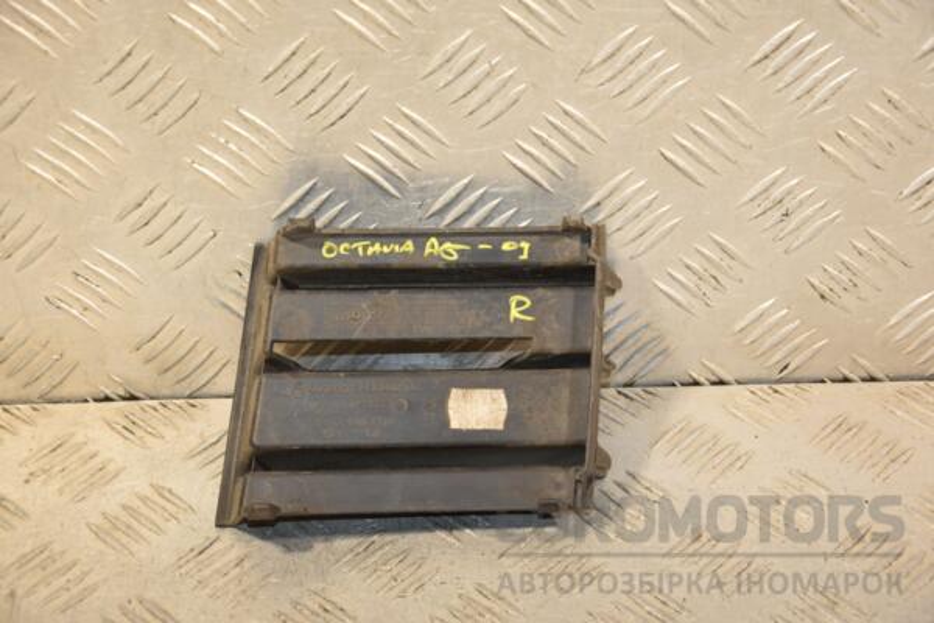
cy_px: 312
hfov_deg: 21.9
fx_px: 2413
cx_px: 467
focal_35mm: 93
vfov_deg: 14.7
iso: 800
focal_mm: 62
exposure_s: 1/200
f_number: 5.6
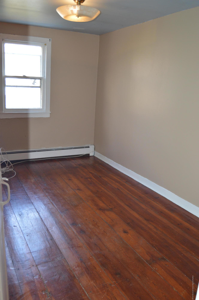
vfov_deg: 62.0
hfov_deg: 43.5
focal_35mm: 30
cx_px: 100
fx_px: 249
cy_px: 150
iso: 400
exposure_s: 1/60
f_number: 3.5
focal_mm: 20
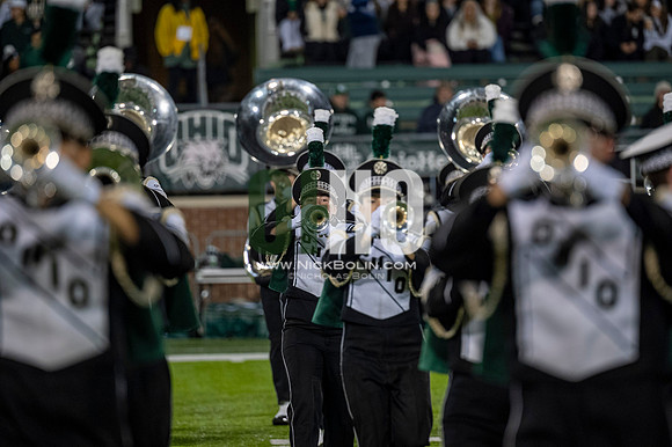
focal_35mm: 285
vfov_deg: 4.8
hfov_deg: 7.2
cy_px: 224
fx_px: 5317
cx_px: 336
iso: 500
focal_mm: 190
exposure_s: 1/500
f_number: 2.8
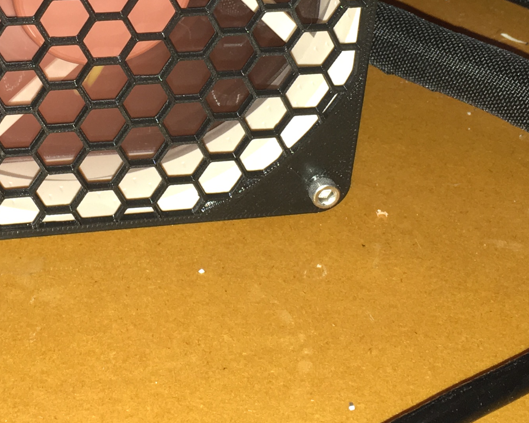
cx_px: 135
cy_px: -6
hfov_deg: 22.3
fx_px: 1331
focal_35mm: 85
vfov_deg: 17.6
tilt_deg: -25.4
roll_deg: -3.4
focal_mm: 4.15
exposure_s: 1/16
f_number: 2.2
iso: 40
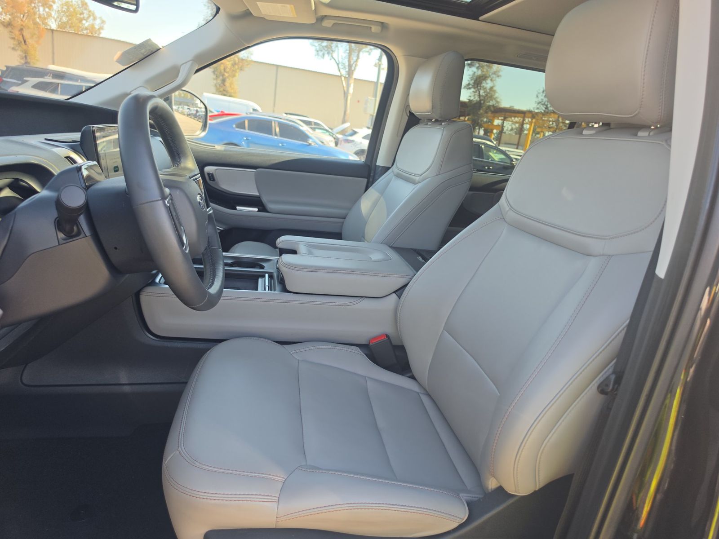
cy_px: 270
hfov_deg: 73.9
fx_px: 478
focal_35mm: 23
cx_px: 360
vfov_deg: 58.9
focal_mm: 6.5
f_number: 1.4
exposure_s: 1/141
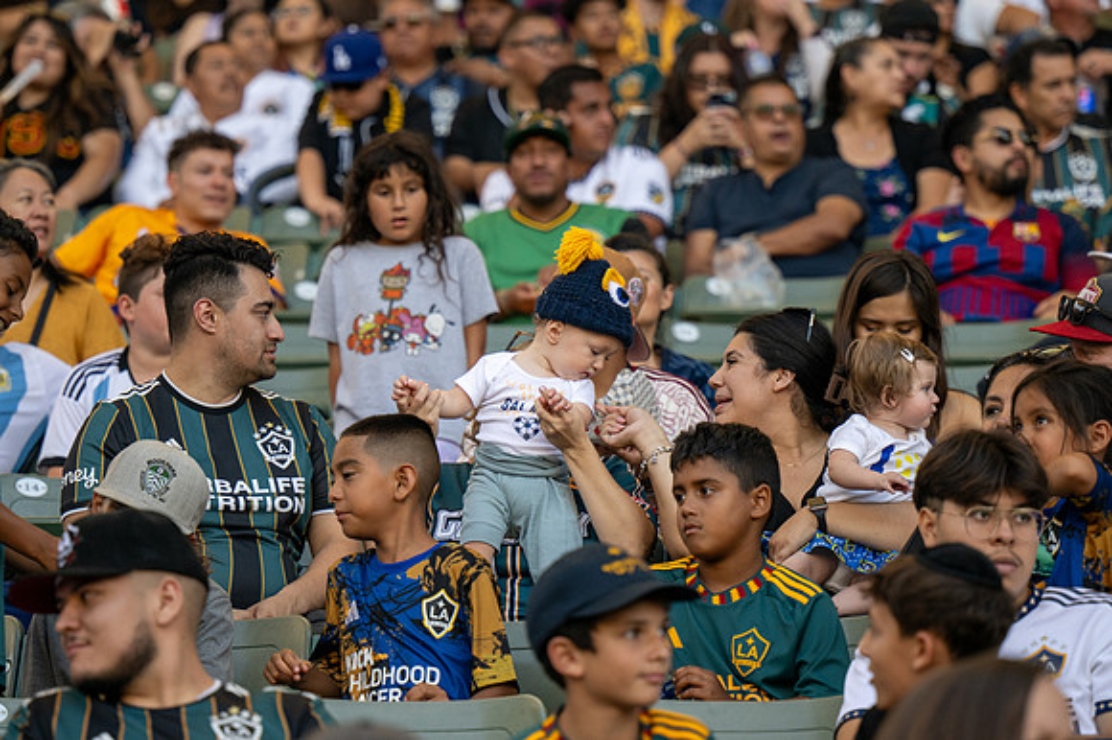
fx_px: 6236
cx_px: 556
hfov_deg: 10.2
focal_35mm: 202
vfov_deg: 6.8
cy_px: 370
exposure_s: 1/1000
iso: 450
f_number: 2.8
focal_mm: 135
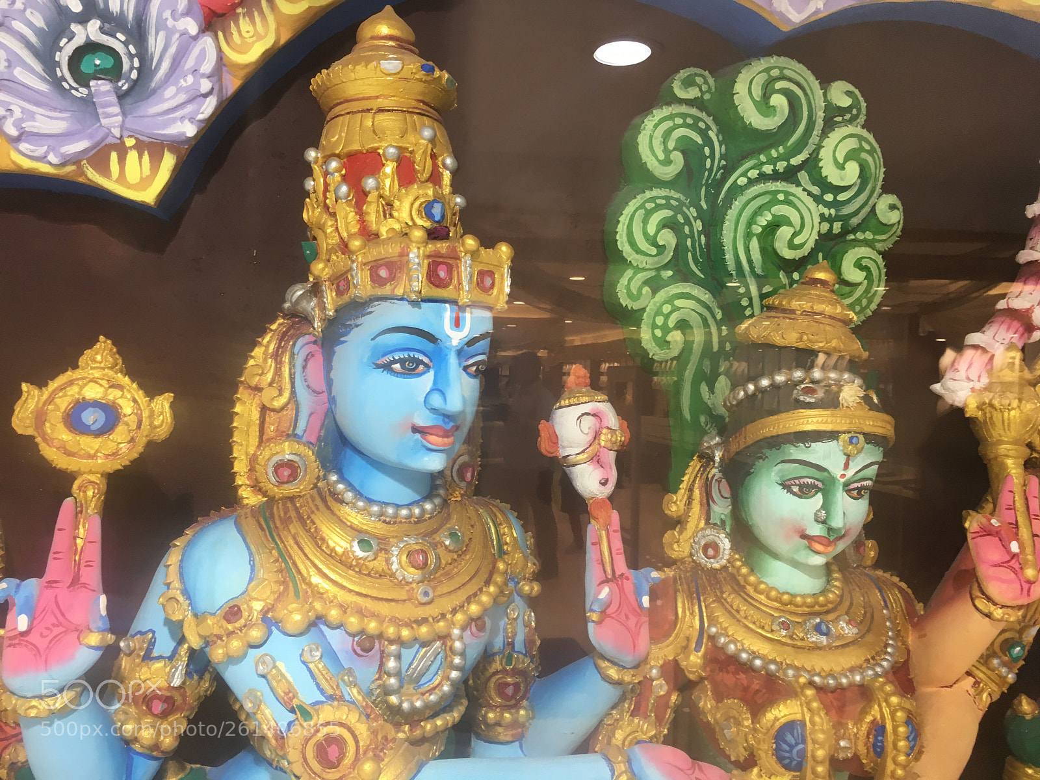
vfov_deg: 48.2
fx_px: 871
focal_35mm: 29
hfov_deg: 61.7
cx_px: 520
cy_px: 390
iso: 25
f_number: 2.2
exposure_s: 1/33
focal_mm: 4.15
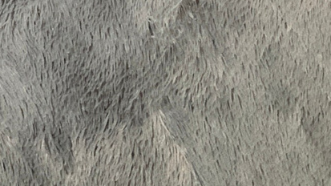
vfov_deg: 5.8
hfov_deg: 10.8
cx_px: -94
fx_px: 1720
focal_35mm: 196
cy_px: -370
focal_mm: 3
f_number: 1.8
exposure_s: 1/78
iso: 64
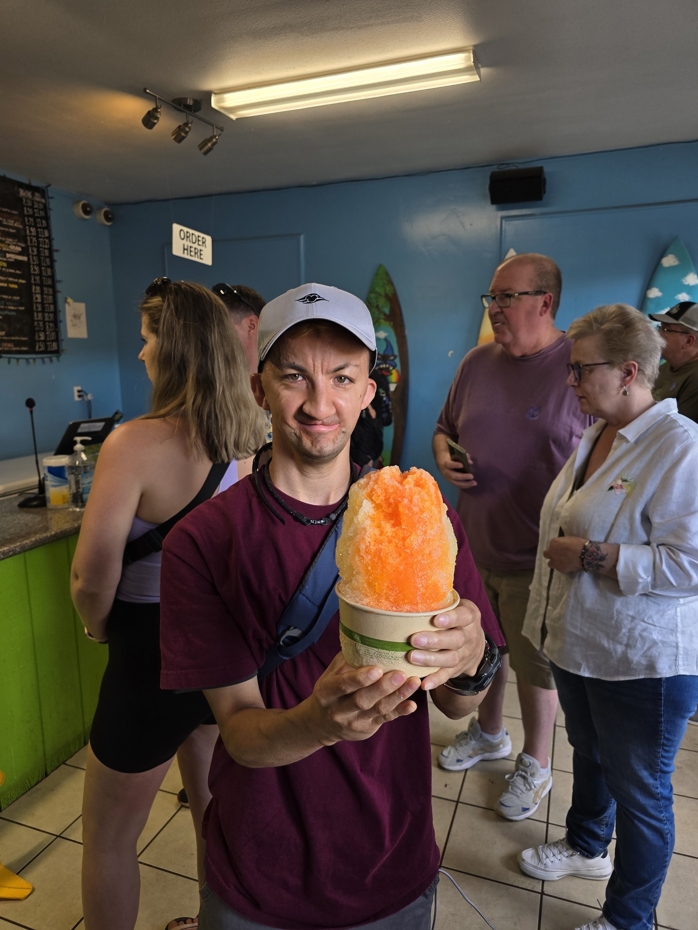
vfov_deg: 73.9
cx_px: 349
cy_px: 465
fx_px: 618
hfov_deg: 58.9
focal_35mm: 23
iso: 80
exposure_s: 1/120
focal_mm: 6.3
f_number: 1.7
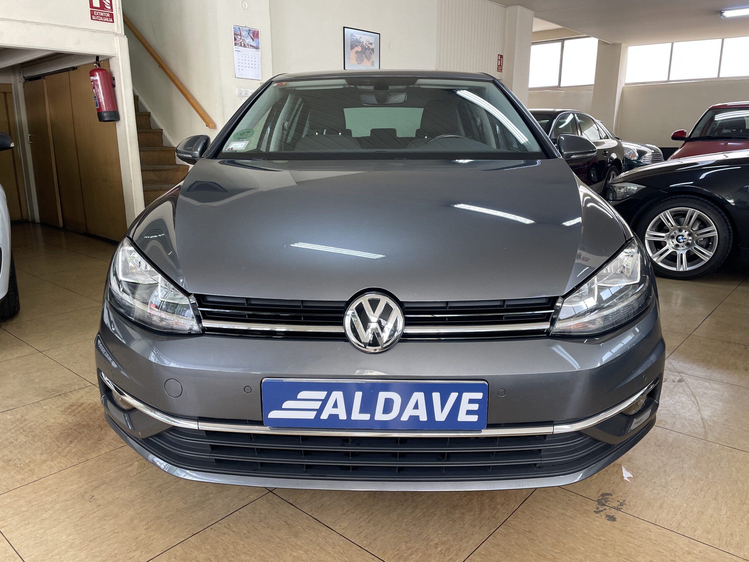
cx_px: 374
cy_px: 281
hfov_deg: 67.3
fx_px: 563
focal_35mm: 26
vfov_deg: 53.1
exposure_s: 1/100
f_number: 1.6
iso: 100
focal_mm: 4.2
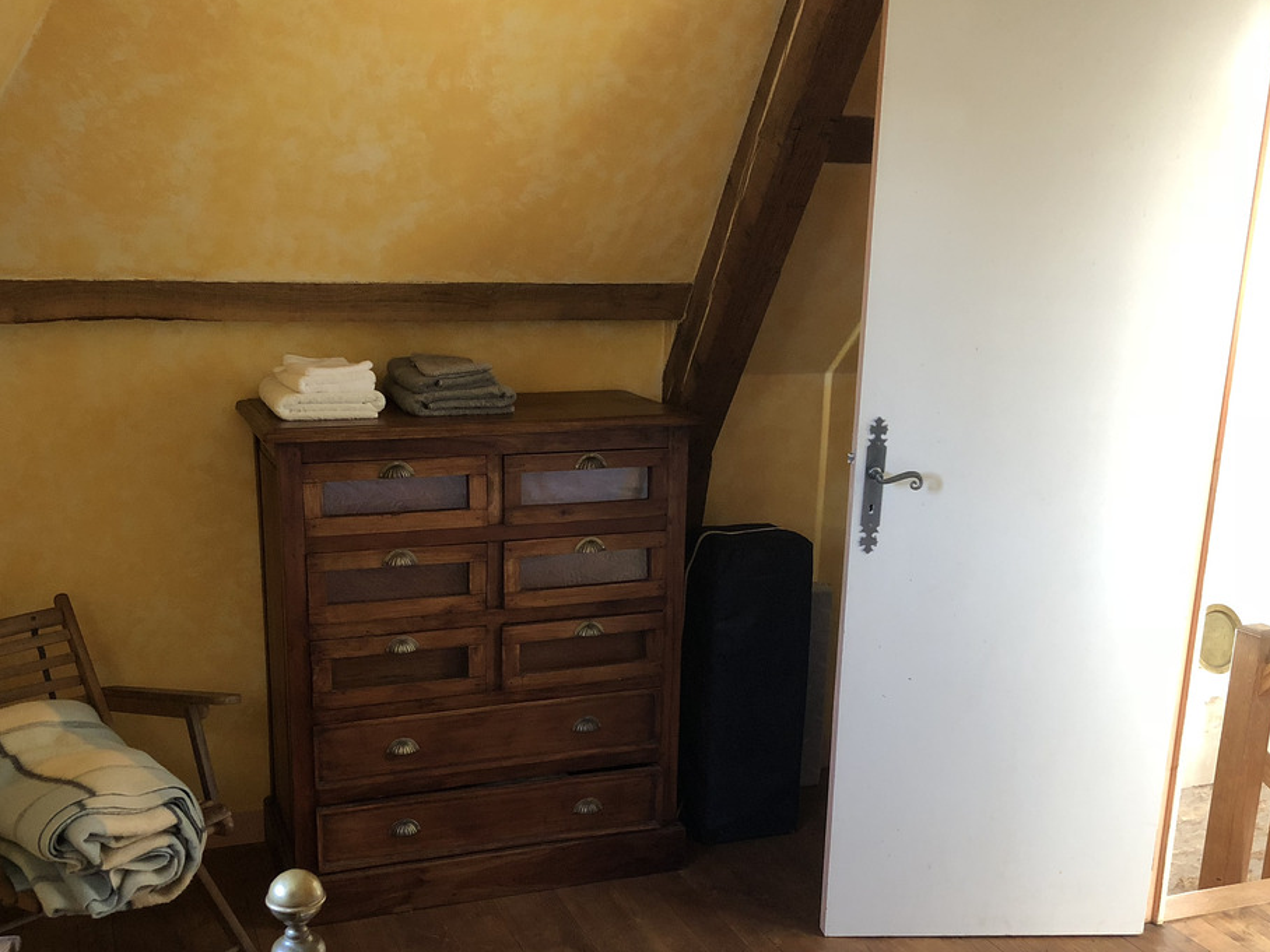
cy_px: 619
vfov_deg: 38.3
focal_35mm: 37
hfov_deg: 50.1
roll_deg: -0.2
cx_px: 582
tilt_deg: -16.2
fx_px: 1357
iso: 80
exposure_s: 1/15
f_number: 1.8
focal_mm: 4
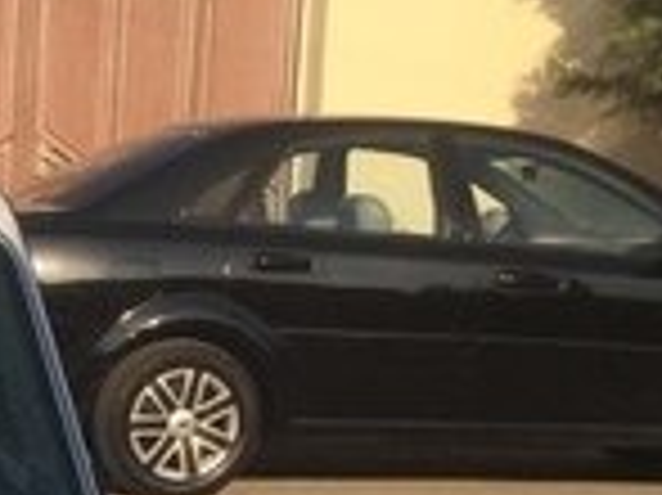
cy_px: 781
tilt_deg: -11.9
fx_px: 2484
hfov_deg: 14.0
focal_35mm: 130
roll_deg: -1.9
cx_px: -405
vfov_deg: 10.9
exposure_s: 1/1786
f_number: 2.2
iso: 32
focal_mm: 4.15
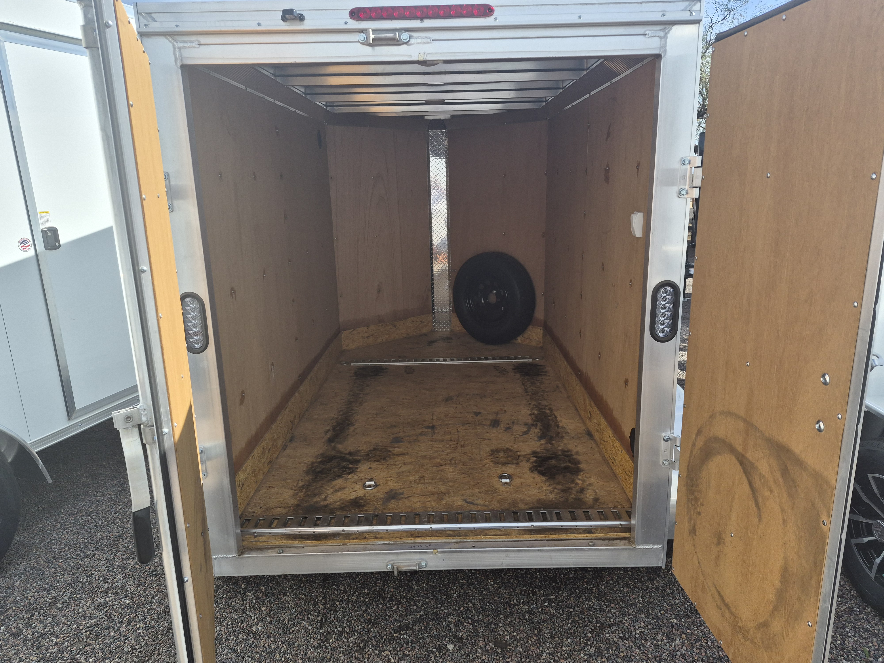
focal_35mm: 23
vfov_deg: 58.9
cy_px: 332
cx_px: 442
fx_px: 587
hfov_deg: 73.9
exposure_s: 1/3496
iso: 80
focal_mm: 5.4
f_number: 1.8
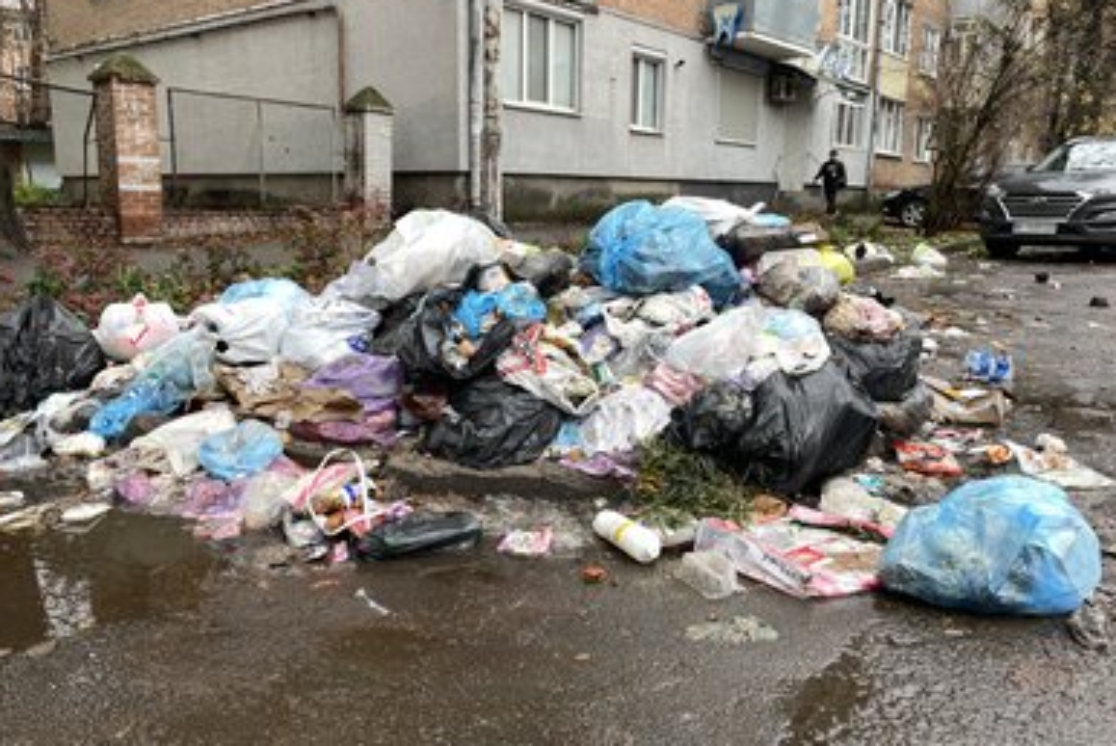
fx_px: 869
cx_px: 546
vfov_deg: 46.4
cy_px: 347
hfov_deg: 65.4
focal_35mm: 28
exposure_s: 1/138
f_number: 1.6
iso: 32
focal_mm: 4.2
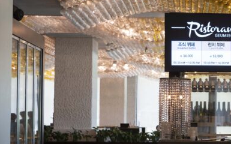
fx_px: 598
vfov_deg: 13.7
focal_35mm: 95
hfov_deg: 21.0
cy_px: 102
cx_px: 238
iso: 1000
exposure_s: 1/160
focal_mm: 35
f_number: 4.5
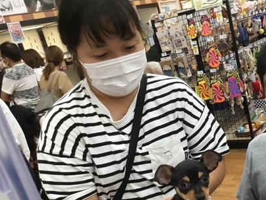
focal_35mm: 46
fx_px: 353
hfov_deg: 40.2
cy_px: 140
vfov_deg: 31.2
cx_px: 196
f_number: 2.4
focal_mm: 3.3
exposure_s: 1/33
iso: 64
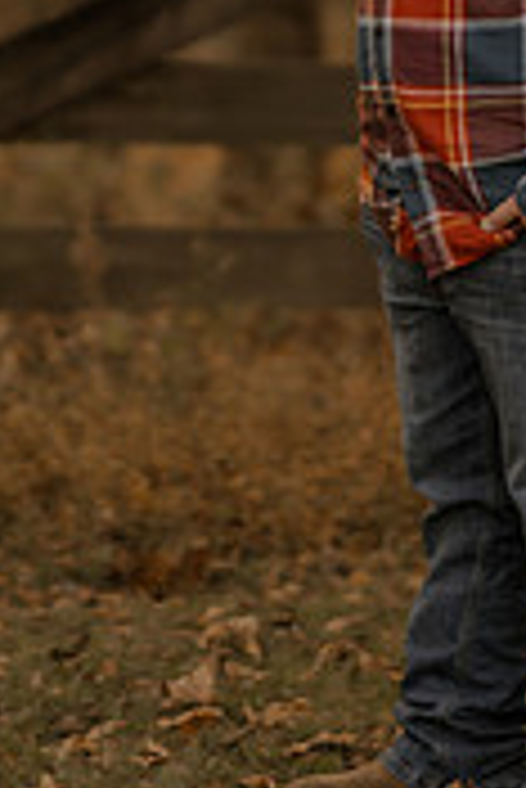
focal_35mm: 326
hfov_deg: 4.2
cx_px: 405
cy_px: 36
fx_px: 7130
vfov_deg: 6.3
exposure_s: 1/400
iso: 200
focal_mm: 85
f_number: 1.4
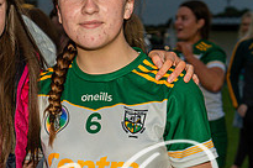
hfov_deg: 14.7
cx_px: 20
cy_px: 133
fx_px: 968
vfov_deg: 9.9
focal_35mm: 138
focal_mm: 42
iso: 1600
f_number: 2.8
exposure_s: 1/60
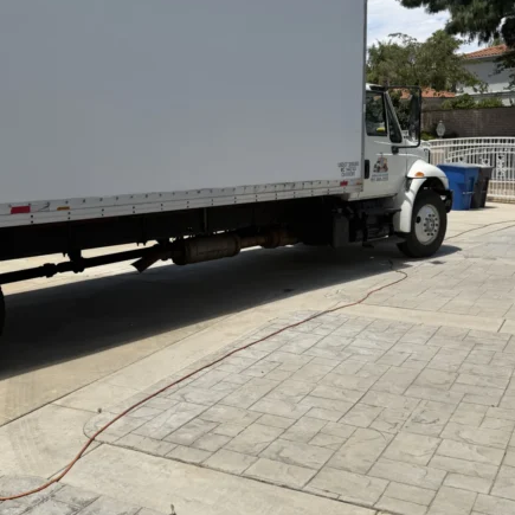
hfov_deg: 42.8
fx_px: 656
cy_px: 204
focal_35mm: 39
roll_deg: +1.4
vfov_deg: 42.6
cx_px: 260
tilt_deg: -4.6
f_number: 1.78
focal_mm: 6.76
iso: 80
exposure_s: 1/5714
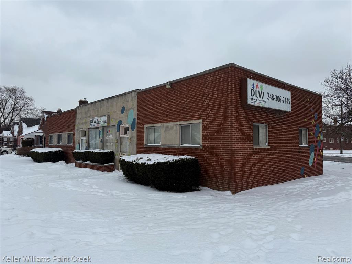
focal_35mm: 24
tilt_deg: +4.4
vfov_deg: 56.8
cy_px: 132
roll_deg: -0.1
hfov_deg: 71.6
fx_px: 244
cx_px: 176
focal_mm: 6.76
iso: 80
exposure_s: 1/3584
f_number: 1.78
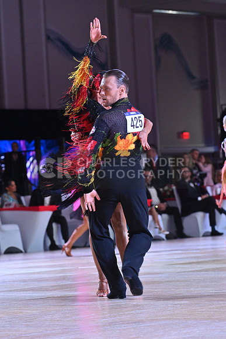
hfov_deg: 8.1
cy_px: 170
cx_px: 113
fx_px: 1600
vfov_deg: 12.1
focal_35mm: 170
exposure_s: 1/400
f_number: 6.3
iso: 4000
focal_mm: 170
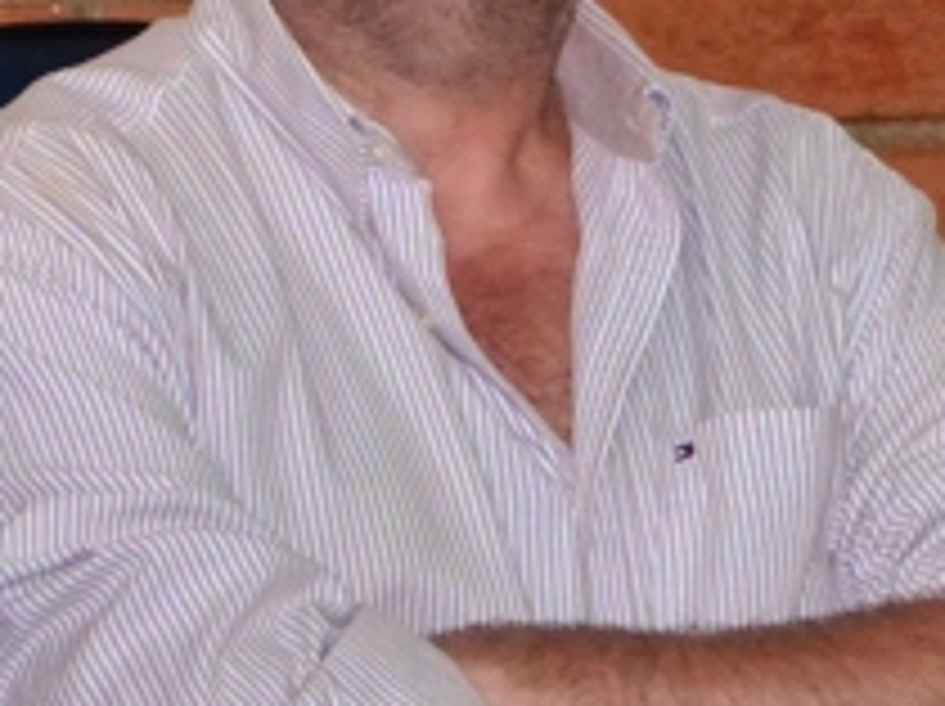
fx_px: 11862
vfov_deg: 3.4
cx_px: -166
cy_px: -576
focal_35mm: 435
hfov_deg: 4.5
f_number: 3.5
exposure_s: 1/125
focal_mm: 20.4
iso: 400
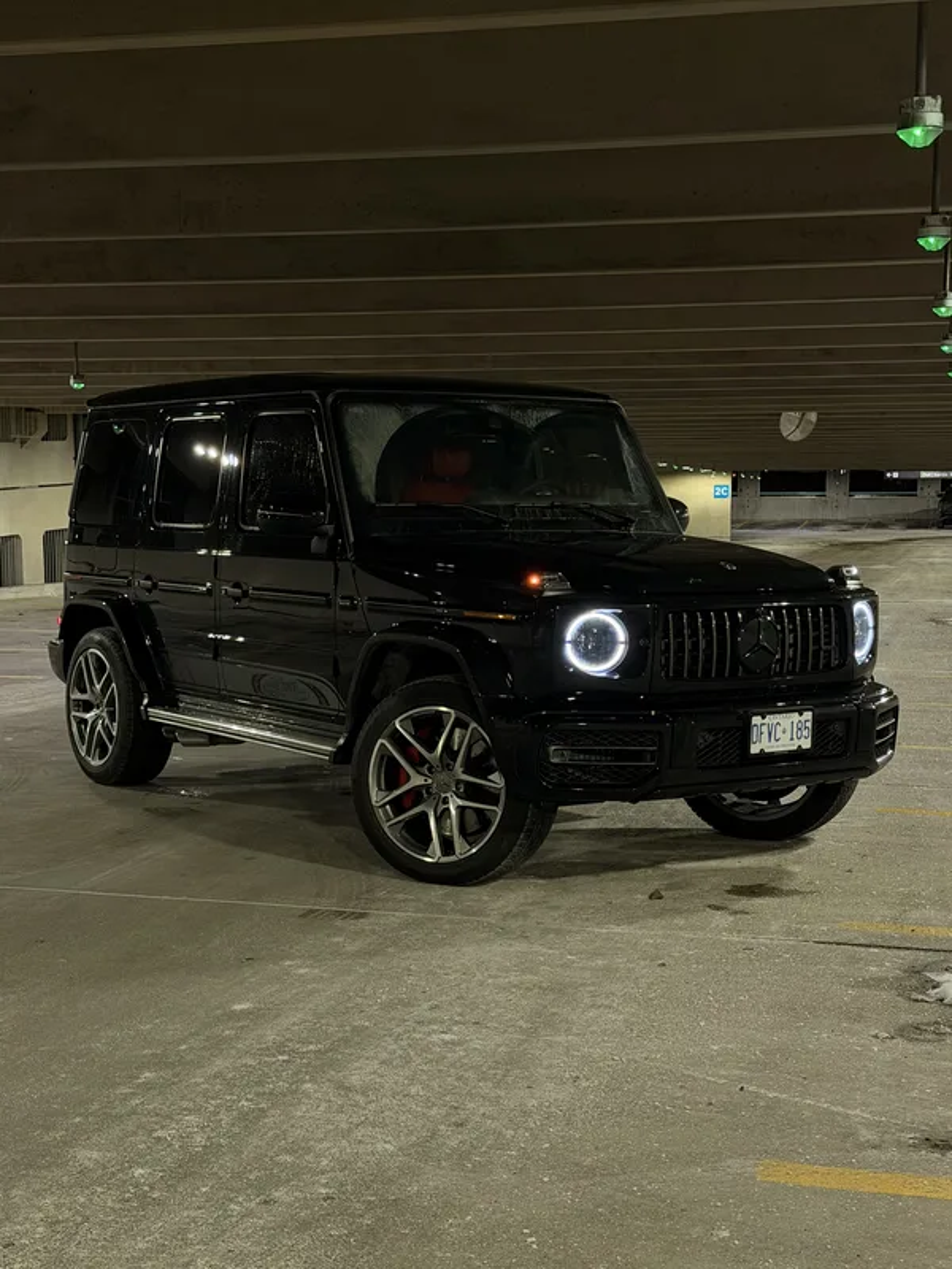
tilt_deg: -9.3
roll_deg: +0.3
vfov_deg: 39.7
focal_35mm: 48
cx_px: 476
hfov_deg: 30.3
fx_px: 1760
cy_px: 634
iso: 250
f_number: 1.78
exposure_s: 1/43
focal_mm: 6.76
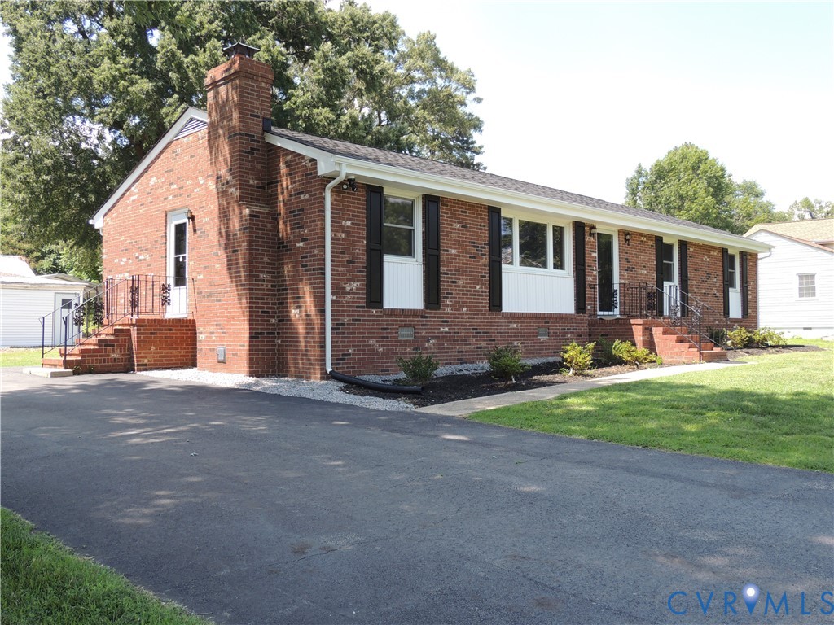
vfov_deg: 42.9
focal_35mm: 33
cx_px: 417
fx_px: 795
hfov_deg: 55.4
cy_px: 312
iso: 100
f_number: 3.2
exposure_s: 1/320
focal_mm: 5.8
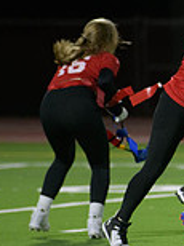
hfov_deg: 2.0
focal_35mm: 726
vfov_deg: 2.7
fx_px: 5160
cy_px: 100
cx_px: 325
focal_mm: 200
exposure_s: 1/640
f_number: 2.8
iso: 3200
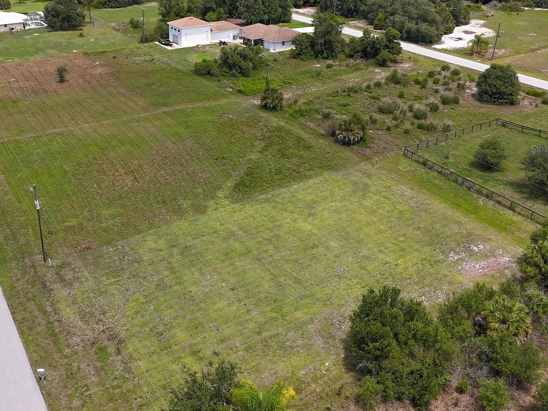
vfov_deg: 41.4
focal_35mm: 34
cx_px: 188
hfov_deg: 53.0
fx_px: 538
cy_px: 148
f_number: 2.8
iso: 110
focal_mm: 4.55
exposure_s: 1/640
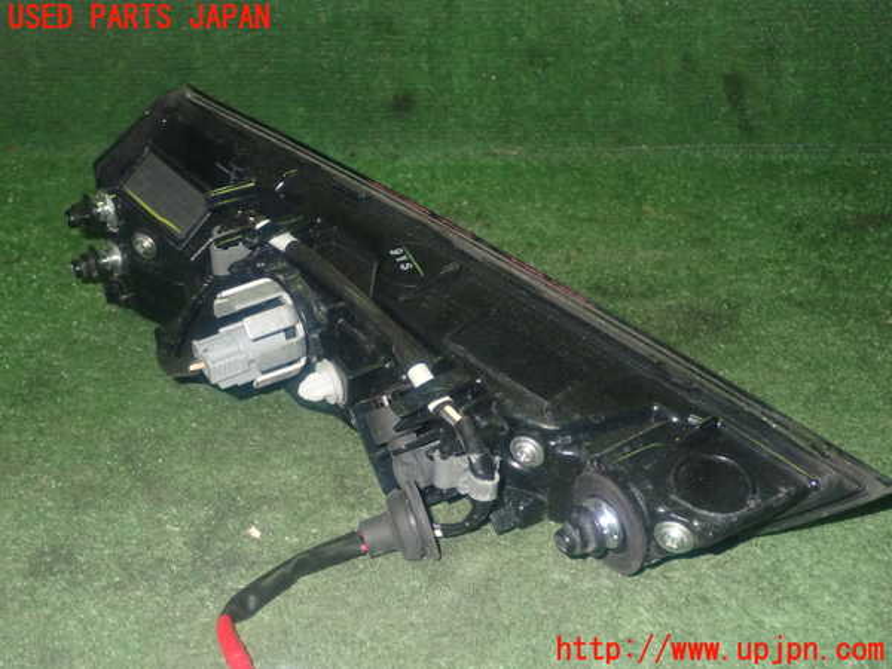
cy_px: 334
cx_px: 446
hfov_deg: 42.9
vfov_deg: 32.9
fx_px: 1134
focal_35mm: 44
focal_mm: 7.84
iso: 800
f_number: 9
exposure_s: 1/40
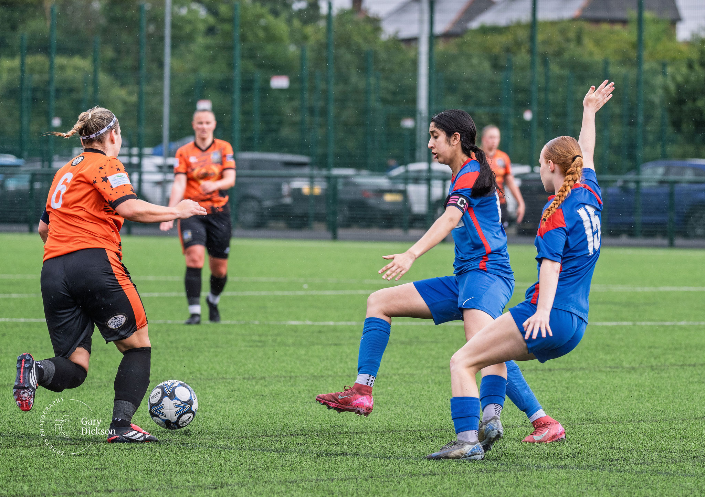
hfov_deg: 7.8
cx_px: 515
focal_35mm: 261
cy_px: 153
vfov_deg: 5.5
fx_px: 5197
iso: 400
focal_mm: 180
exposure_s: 1/1000
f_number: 4.8
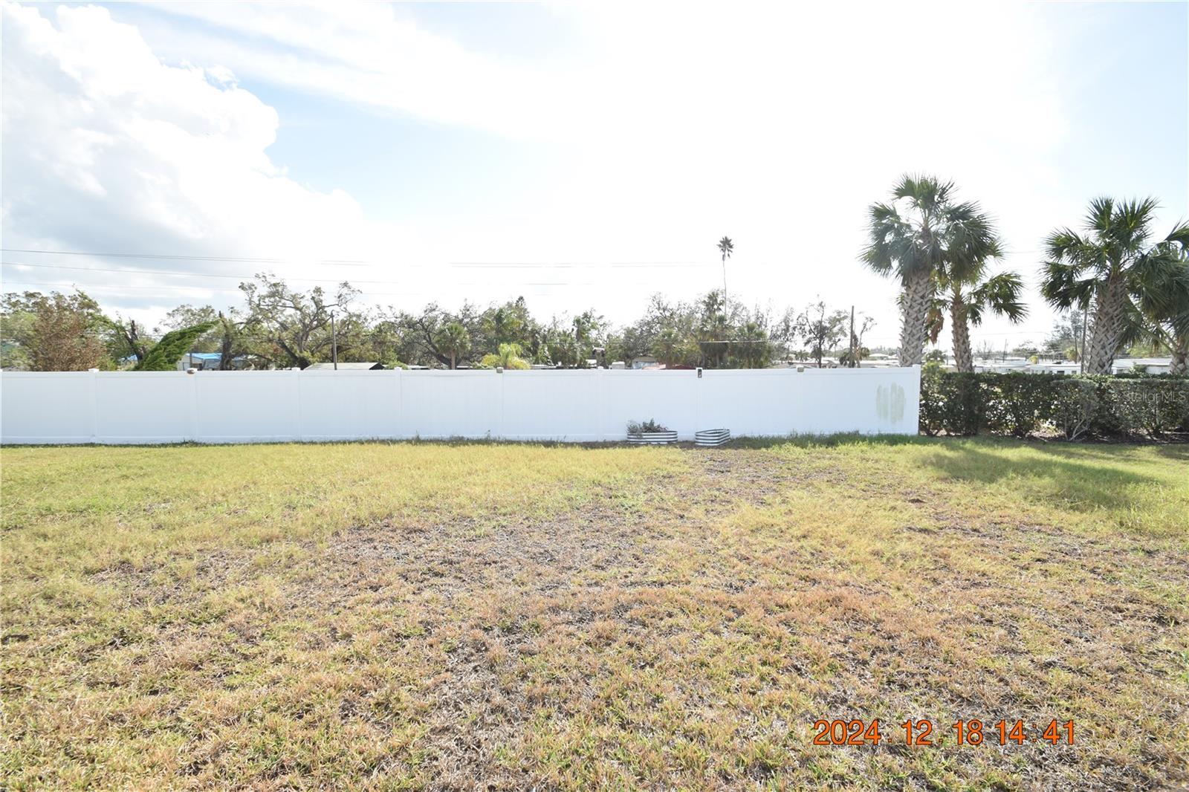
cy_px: 396
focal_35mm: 15
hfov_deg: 100.4
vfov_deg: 77.3
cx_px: 594
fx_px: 495
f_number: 9
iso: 200
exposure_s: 1/320
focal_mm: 10
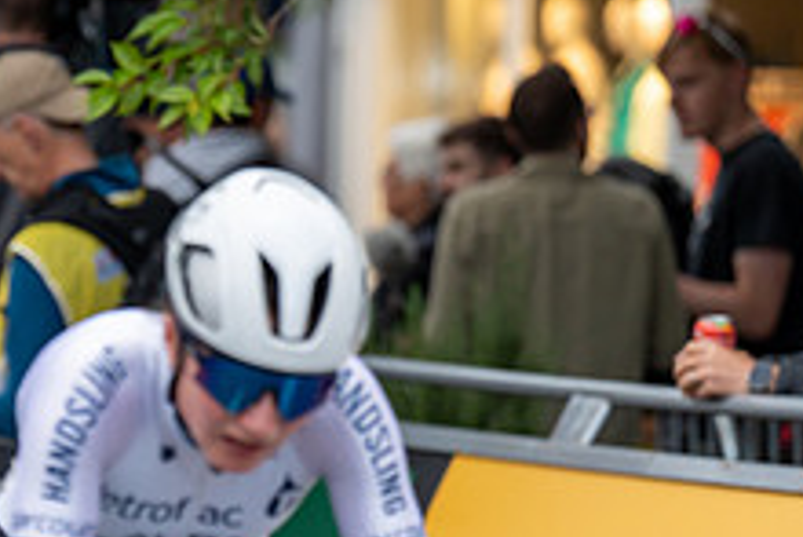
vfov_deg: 3.8
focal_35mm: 366
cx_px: -128
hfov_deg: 5.6
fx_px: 8169
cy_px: 298
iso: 800
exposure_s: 1/800
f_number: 2.8
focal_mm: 139
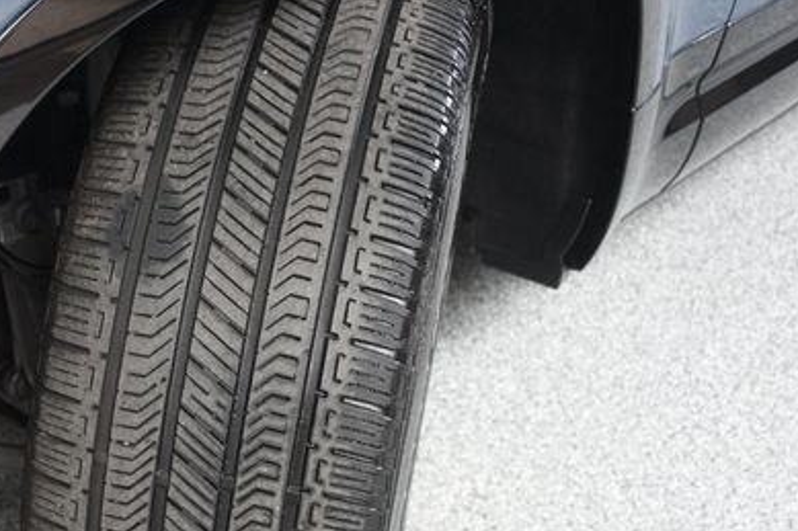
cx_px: 215
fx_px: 1241
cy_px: 383
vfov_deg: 24.0
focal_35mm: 56
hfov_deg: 35.0
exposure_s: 1/160
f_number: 3.8
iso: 100
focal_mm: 23
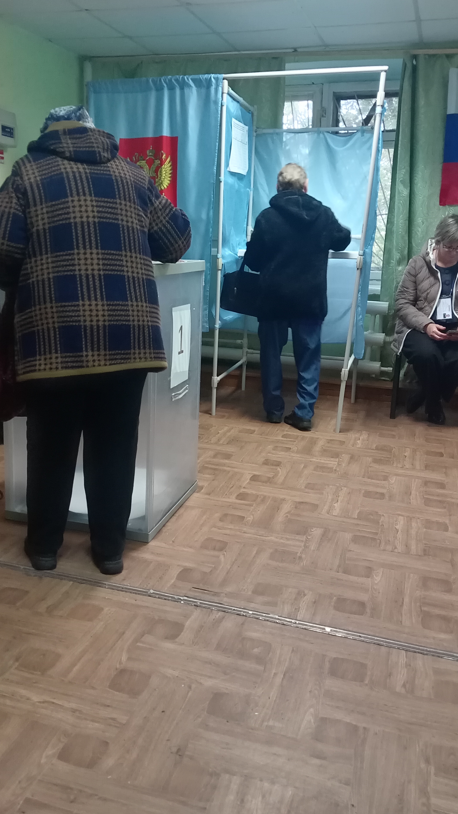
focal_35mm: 32
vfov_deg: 61.0
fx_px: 691
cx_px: 182
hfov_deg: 36.5
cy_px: 390
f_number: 1.8
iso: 1484
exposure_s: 1/20
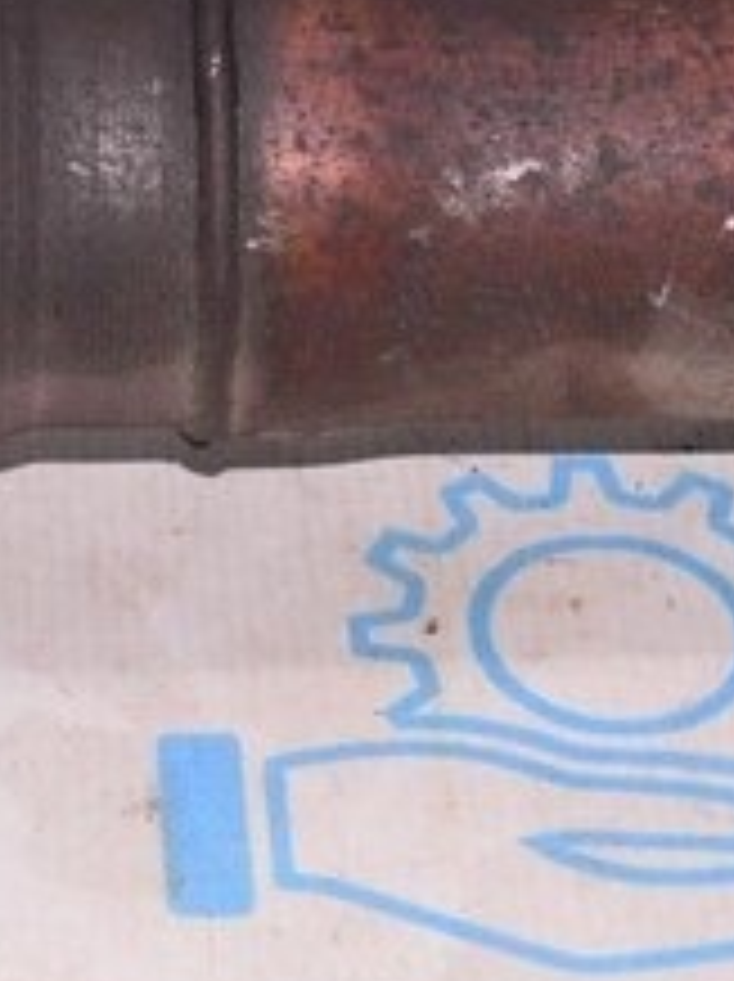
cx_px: -383
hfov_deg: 9.6
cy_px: 133
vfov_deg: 13.2
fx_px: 4221
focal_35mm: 149
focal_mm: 22
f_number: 8
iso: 1600
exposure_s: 1/200
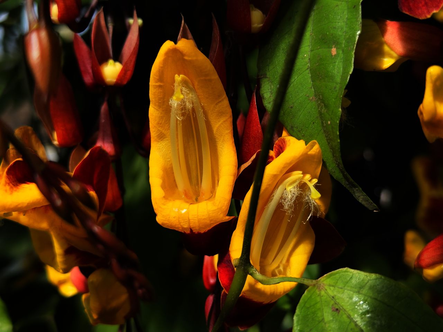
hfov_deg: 39.7
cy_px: 166
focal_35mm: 48
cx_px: 222
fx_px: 614
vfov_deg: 30.3
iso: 64
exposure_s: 1/3534
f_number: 1.78
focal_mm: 6.76
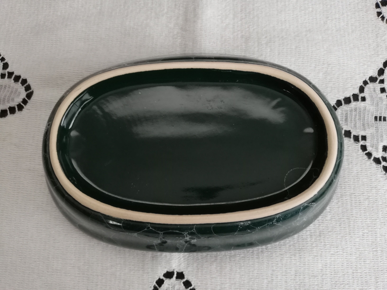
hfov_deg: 67.3
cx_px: 194
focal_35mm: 26
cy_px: 145
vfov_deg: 53.1
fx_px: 291
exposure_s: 1/30
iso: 250
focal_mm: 3.81
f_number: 2.2
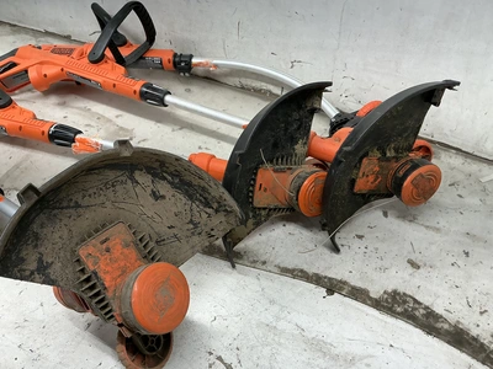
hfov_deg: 63.4
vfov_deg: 49.7
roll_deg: -1.2
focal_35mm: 28
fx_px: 399
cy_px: 184
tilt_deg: -41.1
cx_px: 246
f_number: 1.8
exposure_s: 1/120
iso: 64
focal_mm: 3
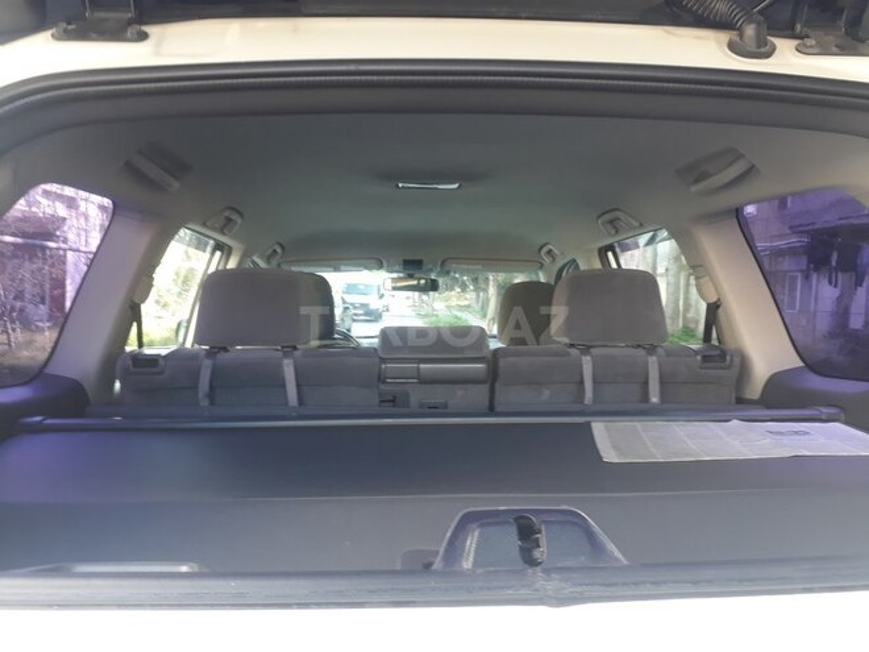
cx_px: 434
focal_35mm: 27
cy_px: 326
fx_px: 678
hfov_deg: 65.3
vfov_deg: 51.4
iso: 64
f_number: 1.9
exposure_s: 1/33
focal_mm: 3.6
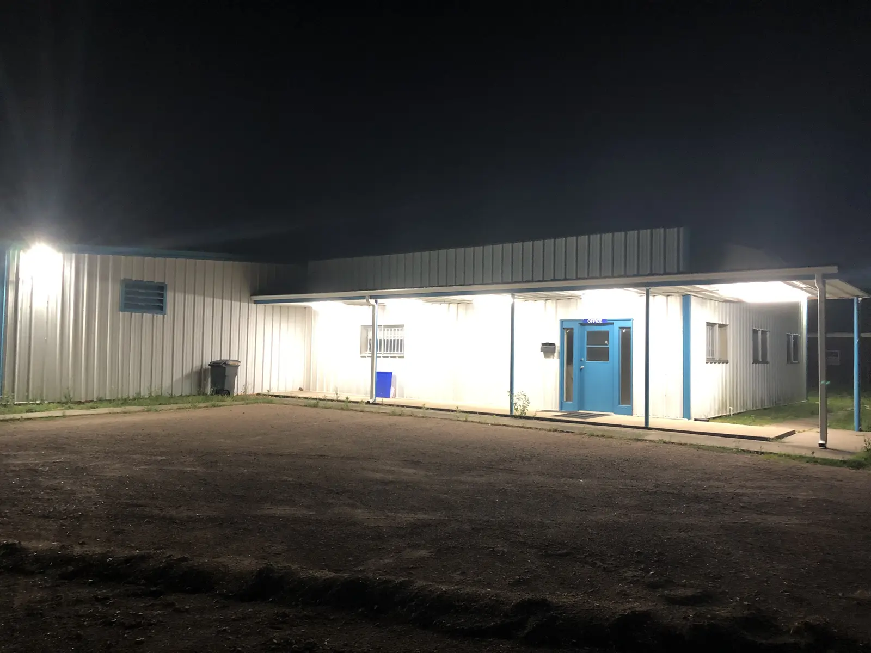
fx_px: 705
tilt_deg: +2.8
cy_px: 326
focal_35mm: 28
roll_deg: -1.6
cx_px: 436
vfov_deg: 49.7
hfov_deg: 63.4
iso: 100
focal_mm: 4
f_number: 1.8
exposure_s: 1/13
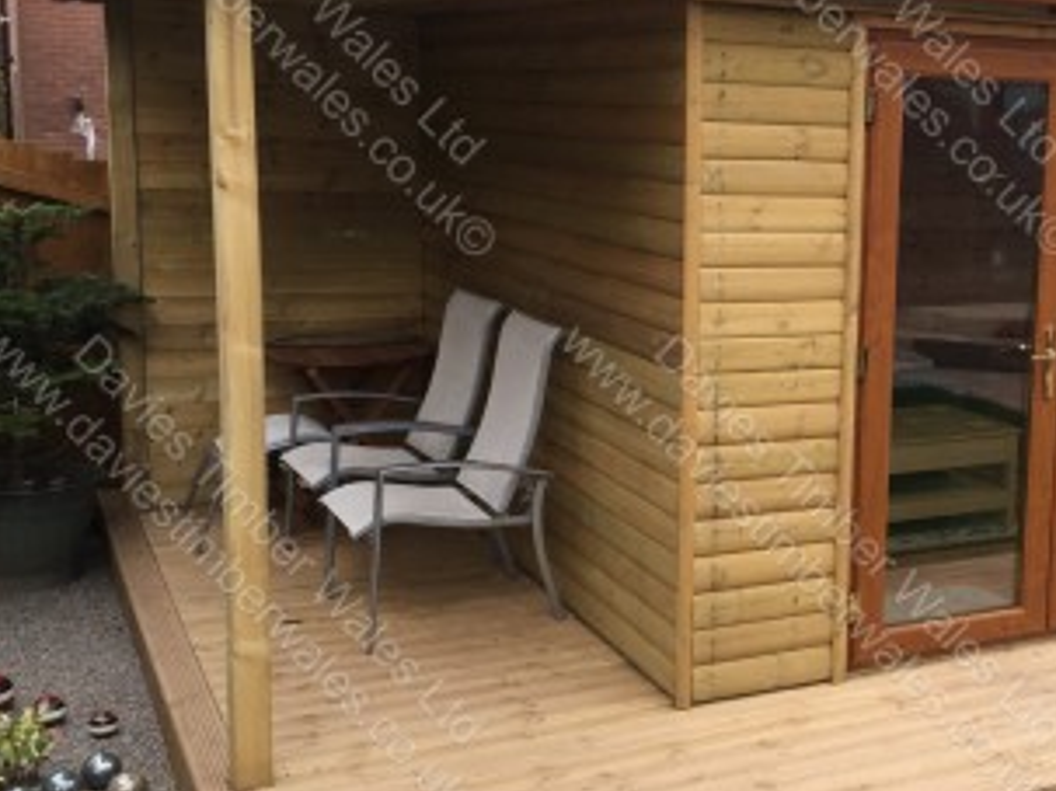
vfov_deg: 29.6
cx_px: 861
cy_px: 359
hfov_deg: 37.4
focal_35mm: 49
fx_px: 1494
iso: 32
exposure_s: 1/430
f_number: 2.2
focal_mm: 4.15
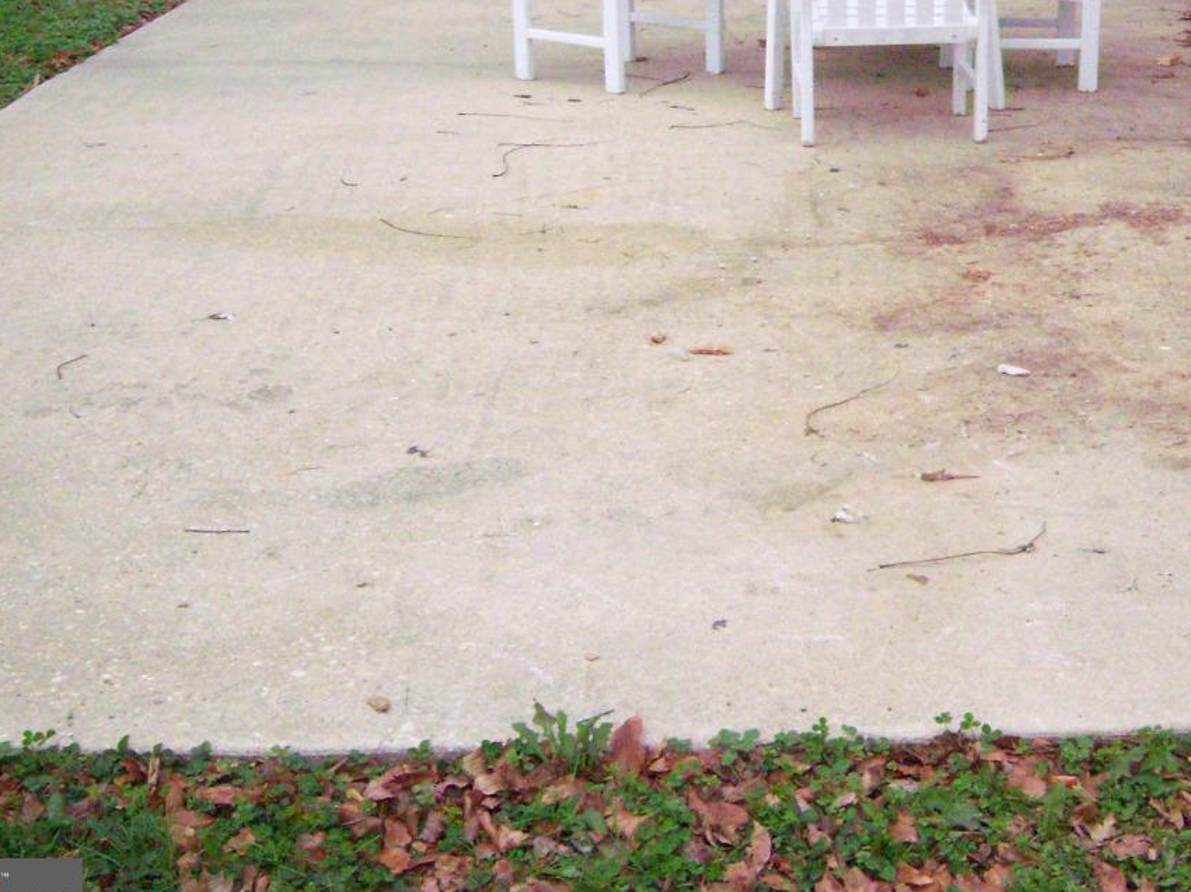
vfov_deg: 23.7
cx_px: 846
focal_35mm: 61
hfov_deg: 31.3
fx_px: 2098
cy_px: 183
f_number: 4.8
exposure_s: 1/1000
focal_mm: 7.5
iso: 800
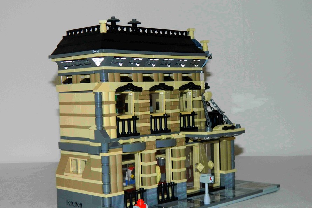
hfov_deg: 33.4
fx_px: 520
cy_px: 118
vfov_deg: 22.6
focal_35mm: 60
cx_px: 158
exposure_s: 1/50
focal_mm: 10.2
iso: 200
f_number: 3.8
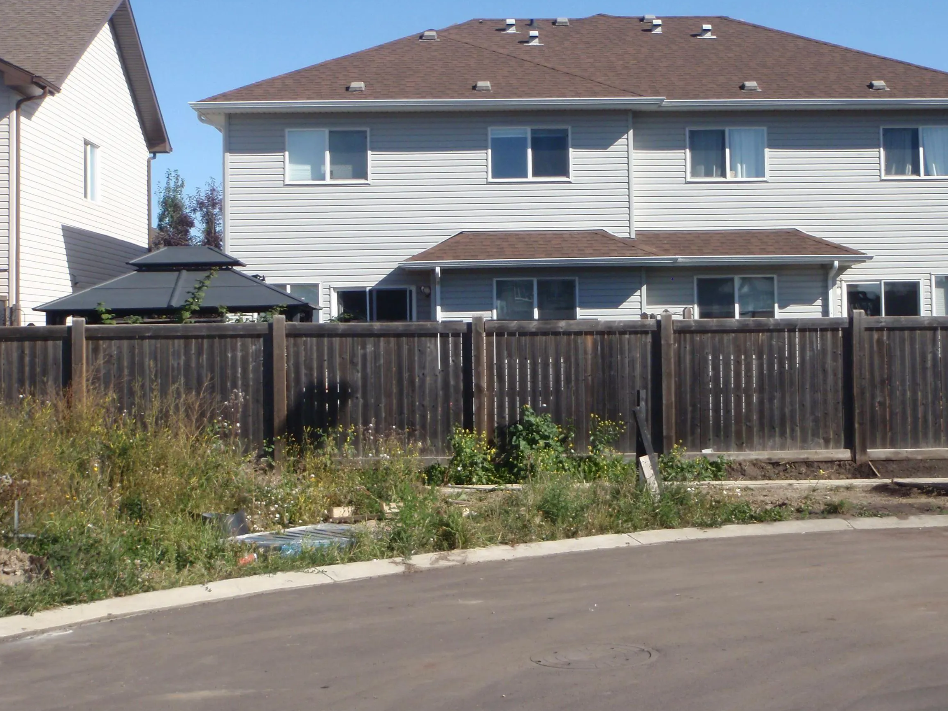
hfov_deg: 34.2
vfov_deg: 26.1
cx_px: 565
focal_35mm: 56
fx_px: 1534
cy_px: 298
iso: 64
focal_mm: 7.57
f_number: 6.3
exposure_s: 1/160
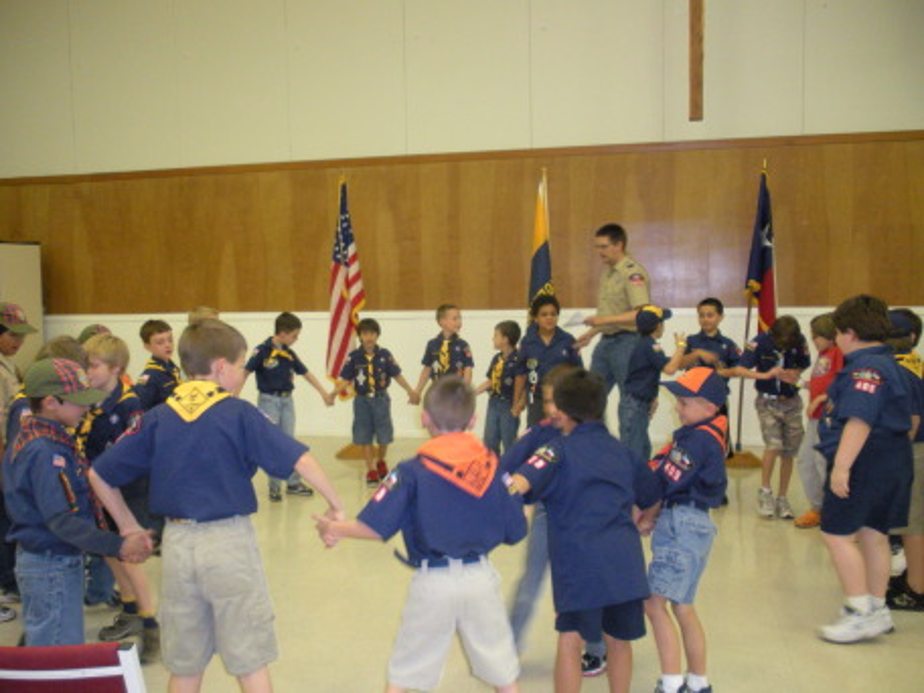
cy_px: 346
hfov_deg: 51.4
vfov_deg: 39.7
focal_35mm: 36
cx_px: 462
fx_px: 961
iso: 356
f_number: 3.5
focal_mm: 6.3
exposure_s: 1/30
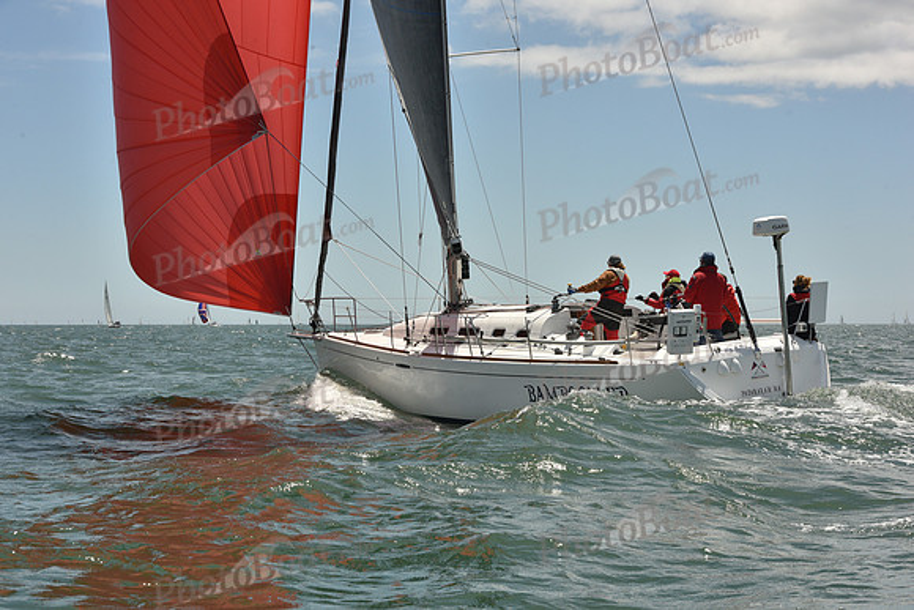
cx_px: 457
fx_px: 1778
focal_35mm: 70
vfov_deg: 19.5
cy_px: 305
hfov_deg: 28.8
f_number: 13
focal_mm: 70
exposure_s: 1/800
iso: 320
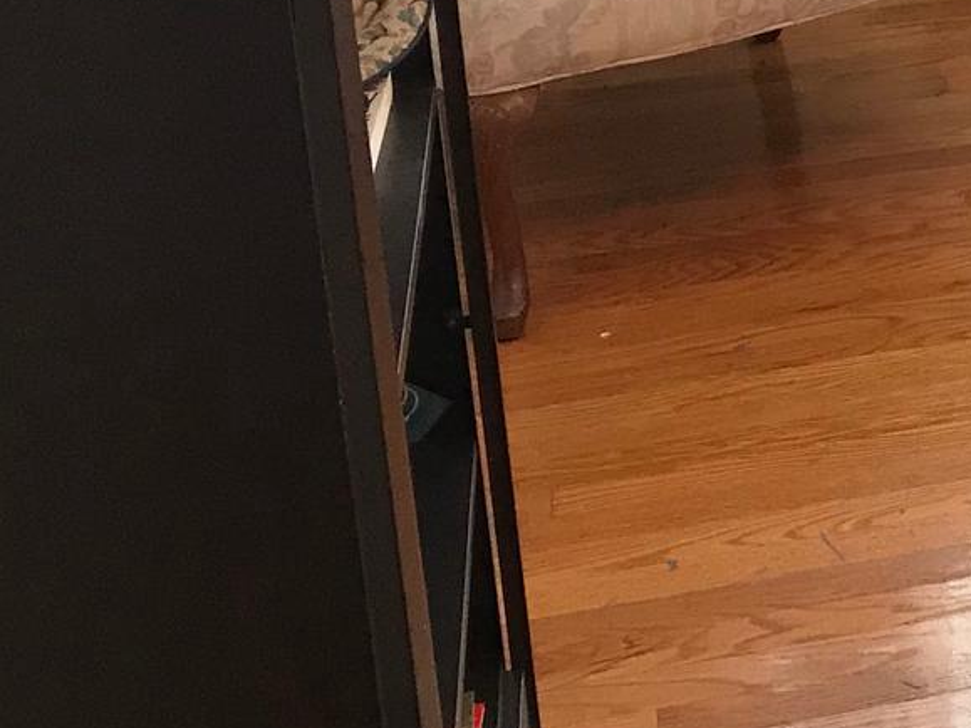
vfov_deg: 14.4
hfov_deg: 17.2
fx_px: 2776
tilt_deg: -15.1
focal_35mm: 99
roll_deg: -0.6
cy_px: -186
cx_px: 1597
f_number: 1.8
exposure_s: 1/17
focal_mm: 3.99
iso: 40
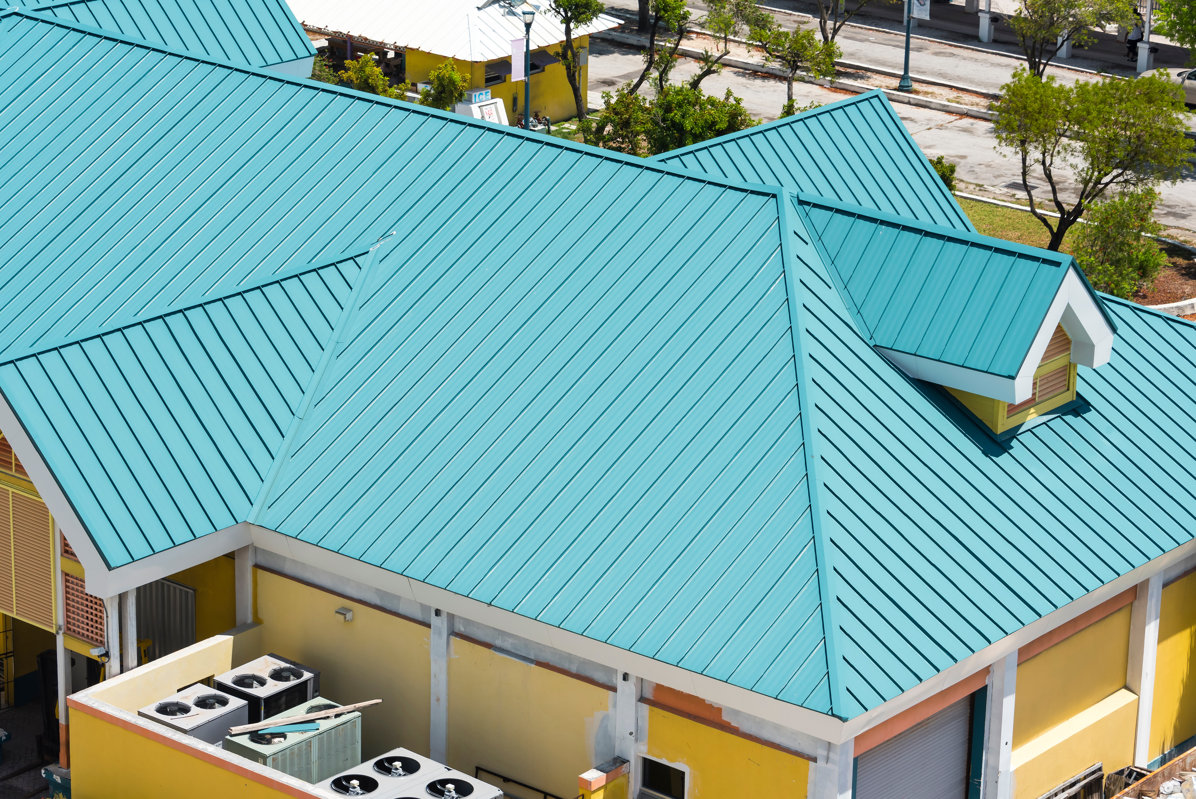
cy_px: 400
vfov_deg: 13.7
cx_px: 598
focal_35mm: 100
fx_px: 3323
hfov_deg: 20.4
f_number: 10
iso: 250
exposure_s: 1/320
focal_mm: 100
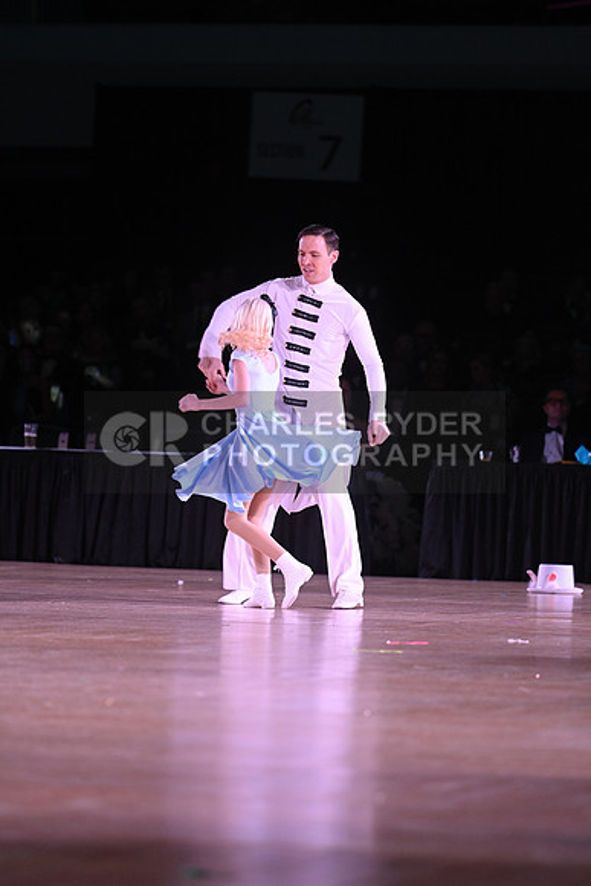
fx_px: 4922
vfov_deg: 10.3
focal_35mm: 200
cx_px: 296
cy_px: 443
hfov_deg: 6.9
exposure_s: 1/200
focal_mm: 200
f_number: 4
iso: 1600
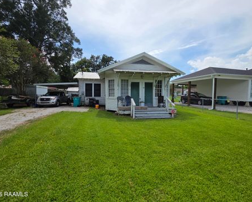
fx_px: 104
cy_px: 99
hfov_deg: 100.7
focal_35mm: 14
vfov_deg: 88.0
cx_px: 123
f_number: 1.9
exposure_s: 1/2607
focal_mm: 2.2
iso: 40
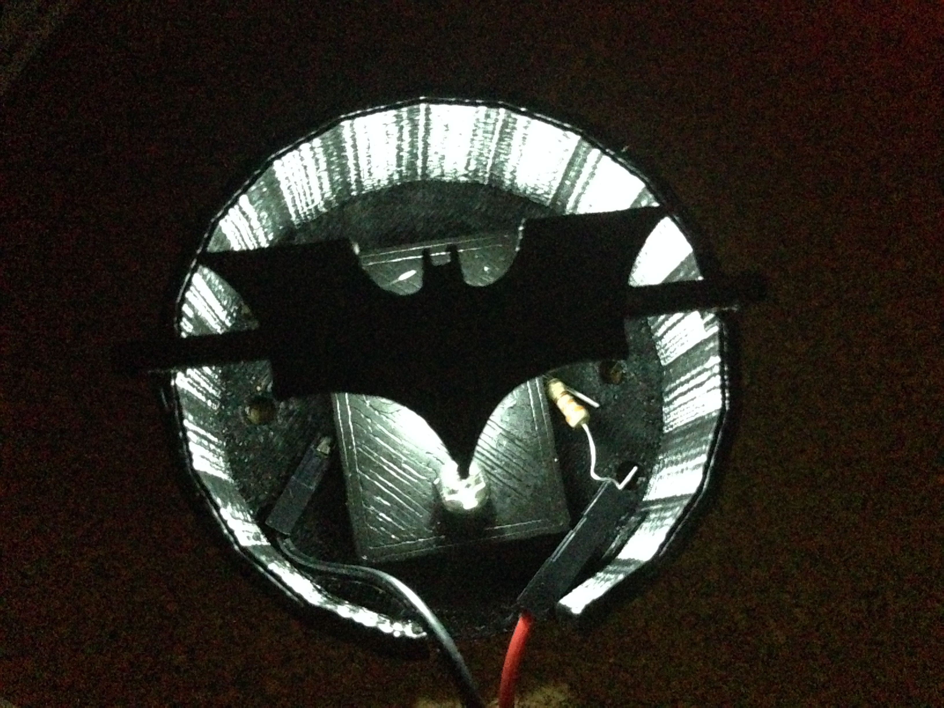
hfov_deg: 55.4
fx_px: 900
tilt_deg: -78.6
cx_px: 472
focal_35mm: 33
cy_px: 354
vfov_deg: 42.9
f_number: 2.4
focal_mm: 4.12
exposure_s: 1/15
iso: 3200
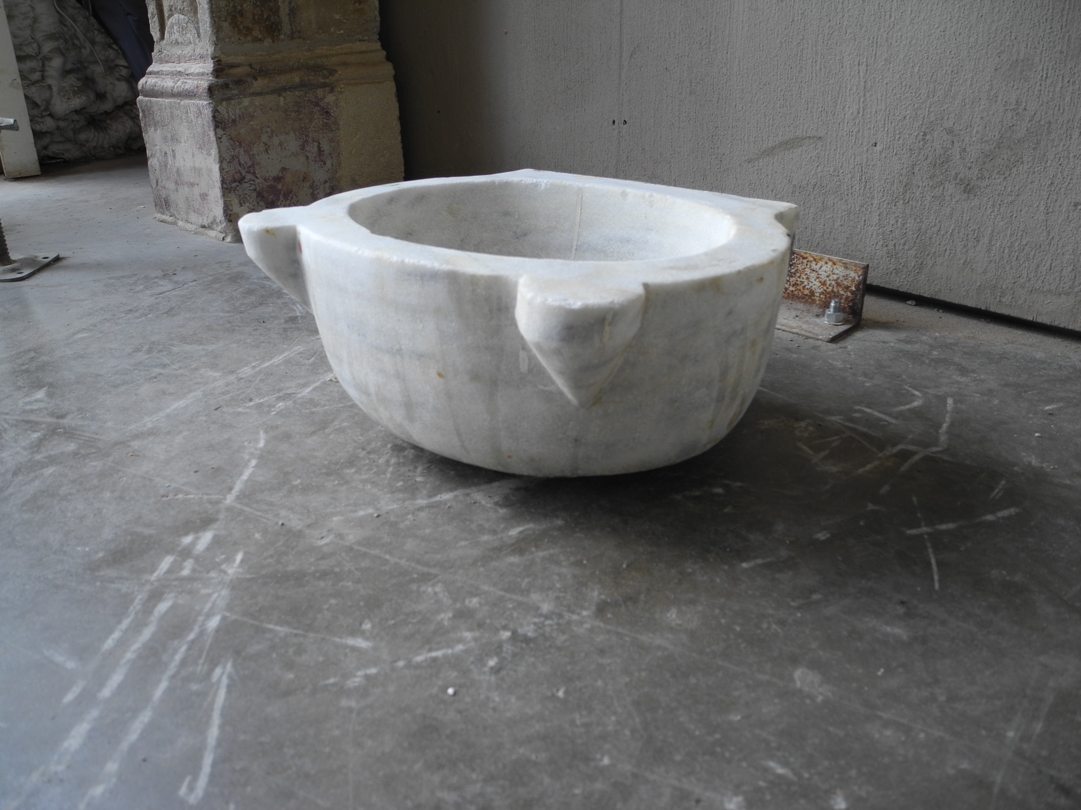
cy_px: 405
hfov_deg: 63.4
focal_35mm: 28
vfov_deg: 49.7
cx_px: 540
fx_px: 874
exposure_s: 1/60
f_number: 2.8
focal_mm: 6
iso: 100
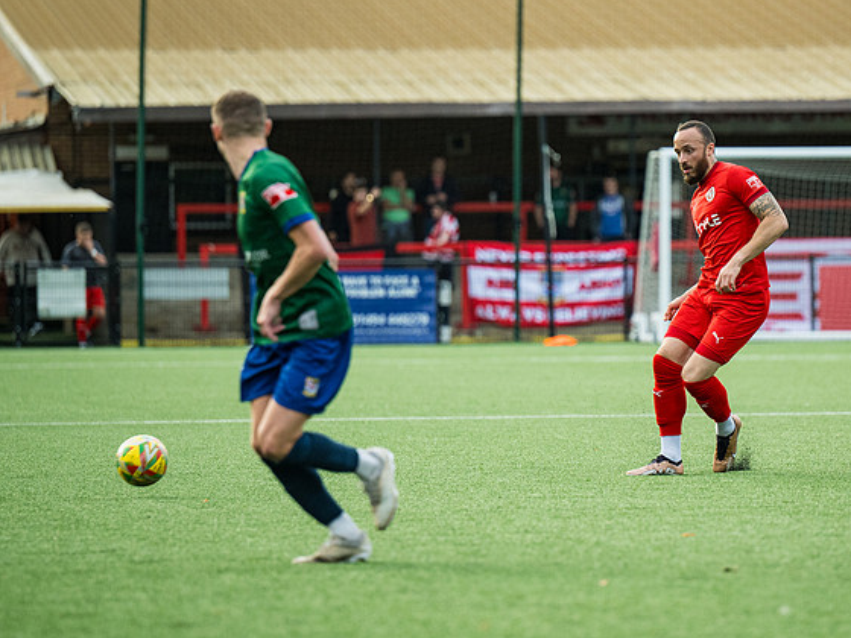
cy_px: 302
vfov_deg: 4.5
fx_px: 8162
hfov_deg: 6.0
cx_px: 612
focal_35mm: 332
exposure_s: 1/800
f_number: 2.8
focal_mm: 175
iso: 800
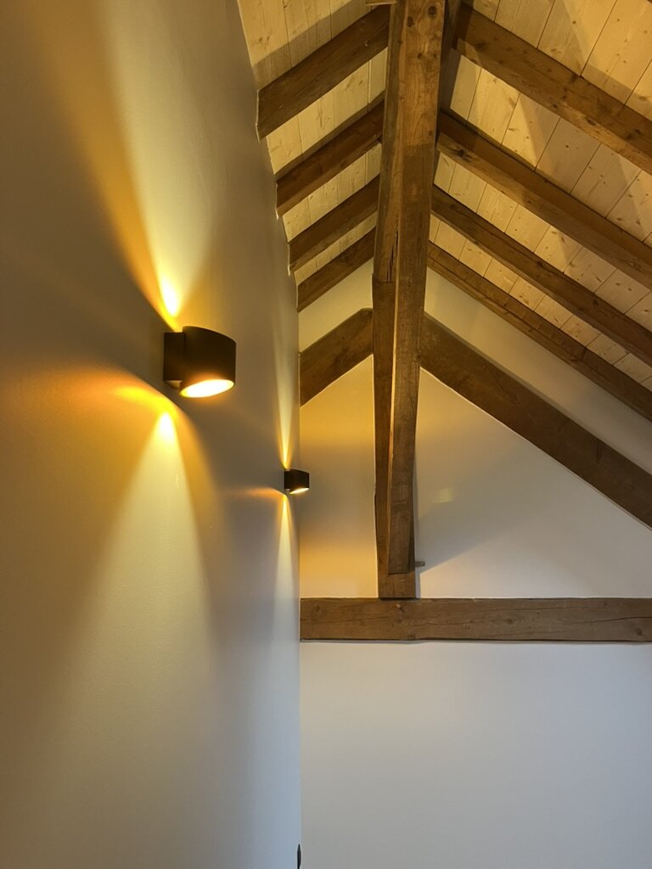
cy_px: 434
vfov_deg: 67.3
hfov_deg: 53.1
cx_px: 326
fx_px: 653
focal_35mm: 26
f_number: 1.6
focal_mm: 5.1
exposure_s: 1/50
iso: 160
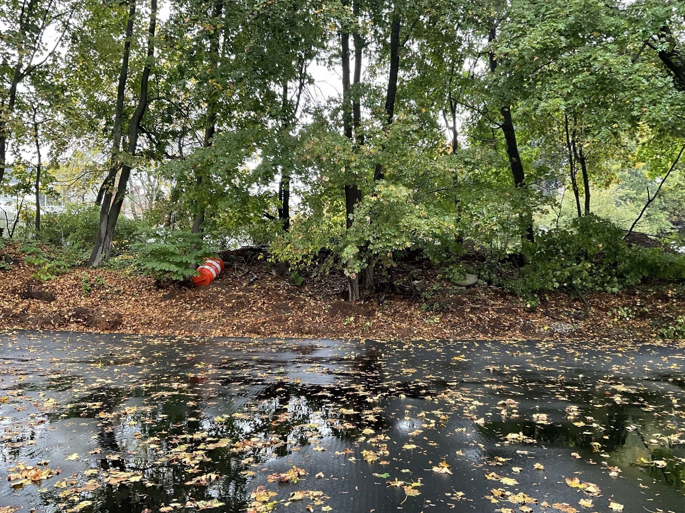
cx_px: 342
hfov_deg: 61.7
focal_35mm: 29
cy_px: 256
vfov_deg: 48.2
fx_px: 574
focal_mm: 3
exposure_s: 1/61
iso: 64
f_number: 1.8
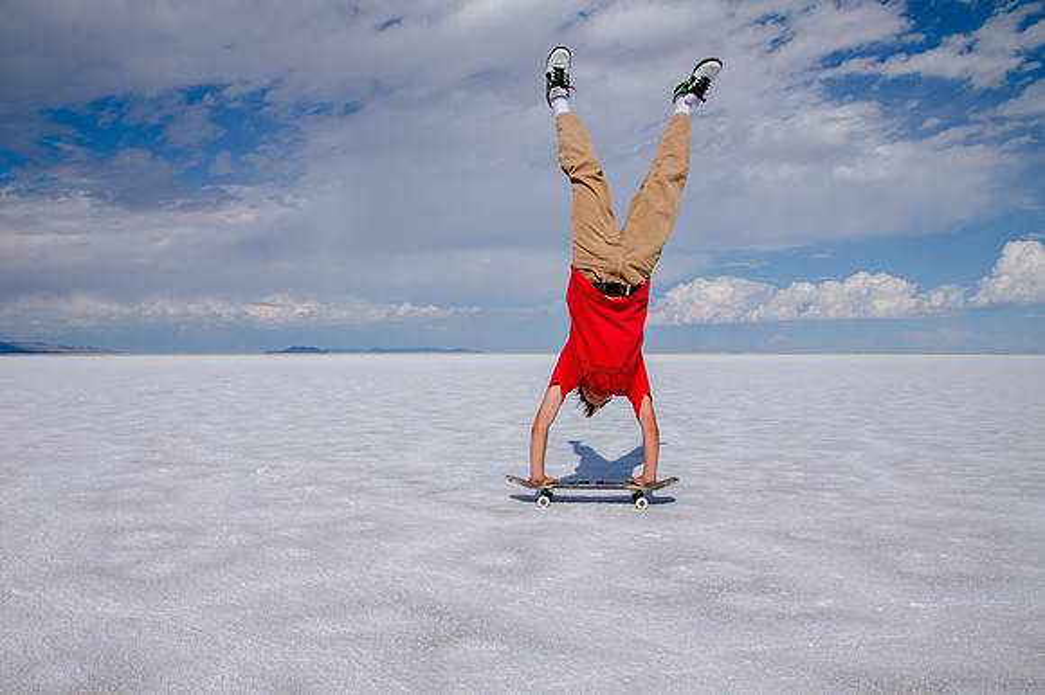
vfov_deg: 45.4
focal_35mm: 29
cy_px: 395
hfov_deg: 64.2
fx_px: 830
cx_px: 471
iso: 250
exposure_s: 1/1250
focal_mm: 24
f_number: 10
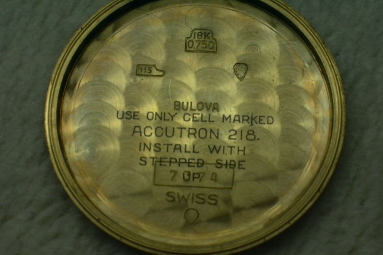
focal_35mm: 110
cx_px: 191
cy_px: 134
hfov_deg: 18.6
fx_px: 1171
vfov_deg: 12.5
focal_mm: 16.2
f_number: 12.75
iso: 100
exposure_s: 1/178
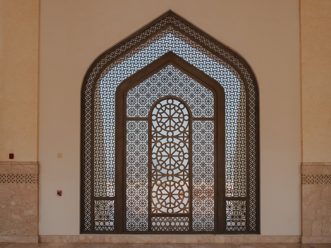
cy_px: 124
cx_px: 166
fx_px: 229
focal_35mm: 24
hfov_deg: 71.6
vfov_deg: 56.8
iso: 200
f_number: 6.3
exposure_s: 1/800
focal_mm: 12
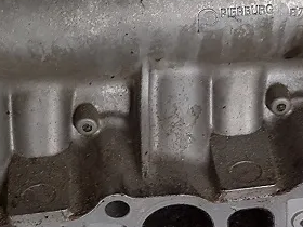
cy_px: 182
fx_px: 814
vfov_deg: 15.8
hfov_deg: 20.8
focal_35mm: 93
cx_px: 254
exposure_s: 1/25
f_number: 1.7
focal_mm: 4.2
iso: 160
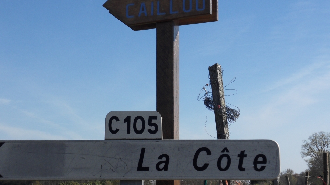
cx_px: 169
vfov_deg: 17.0
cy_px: 90
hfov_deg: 29.7
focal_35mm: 71
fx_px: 621
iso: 80
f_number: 10.1
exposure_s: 1/180
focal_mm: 9.1
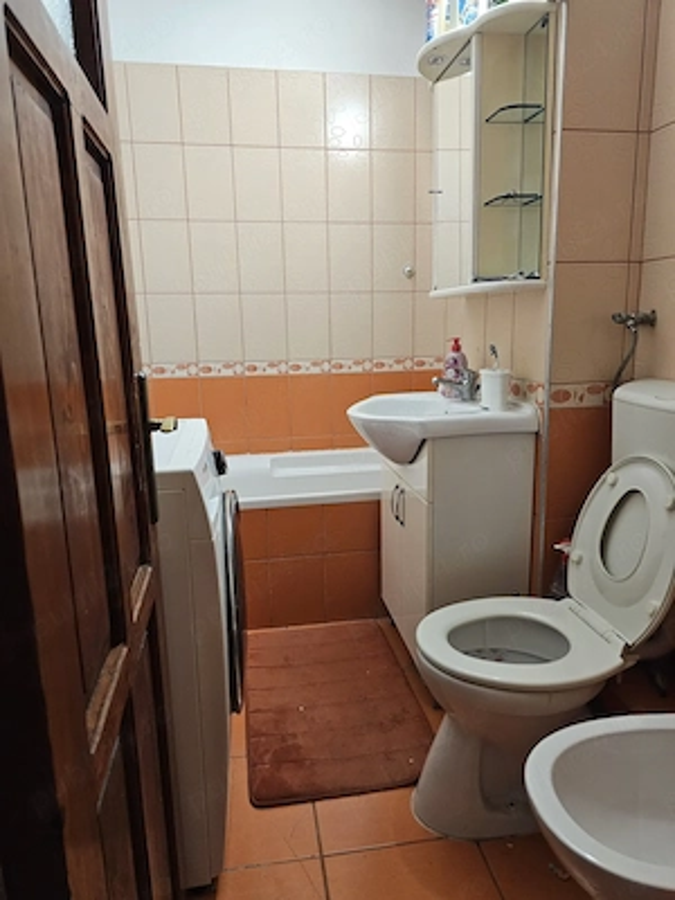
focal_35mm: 23
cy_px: 450
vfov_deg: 73.9
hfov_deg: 58.9
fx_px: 598
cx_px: 338
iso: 640
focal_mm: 6.3
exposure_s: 1/100
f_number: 1.7
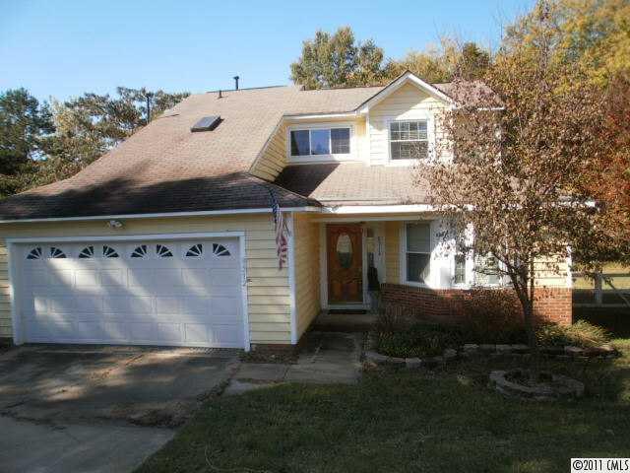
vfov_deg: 53.1
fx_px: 473
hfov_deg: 67.3
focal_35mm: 26
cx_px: 315
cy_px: 236
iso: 100
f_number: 2.6
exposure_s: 1/640
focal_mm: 4.65
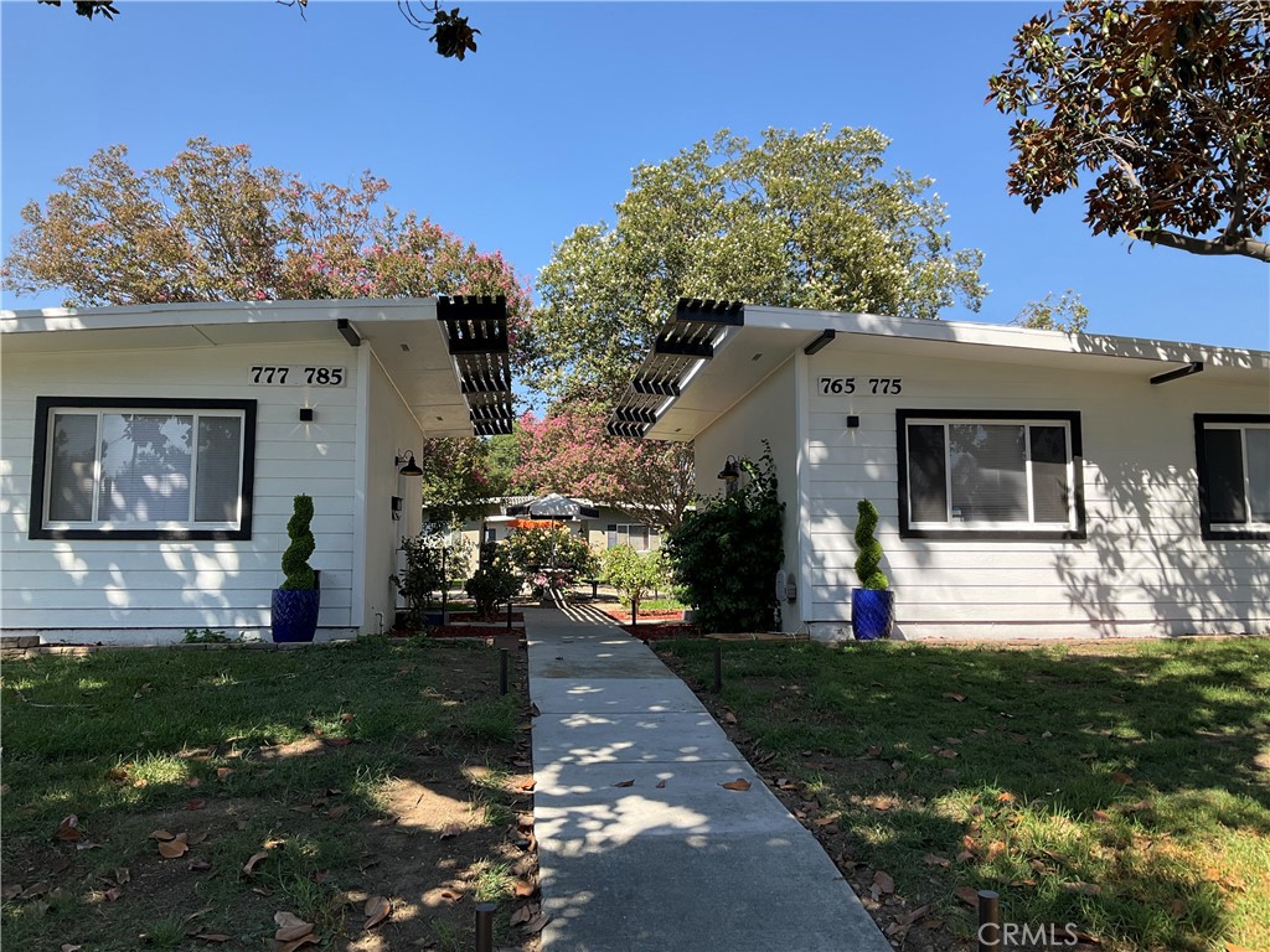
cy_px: 476
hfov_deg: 61.7
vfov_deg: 48.2
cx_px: 635
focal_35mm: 29
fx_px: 1064
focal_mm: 3
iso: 25
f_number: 1.8
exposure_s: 1/816
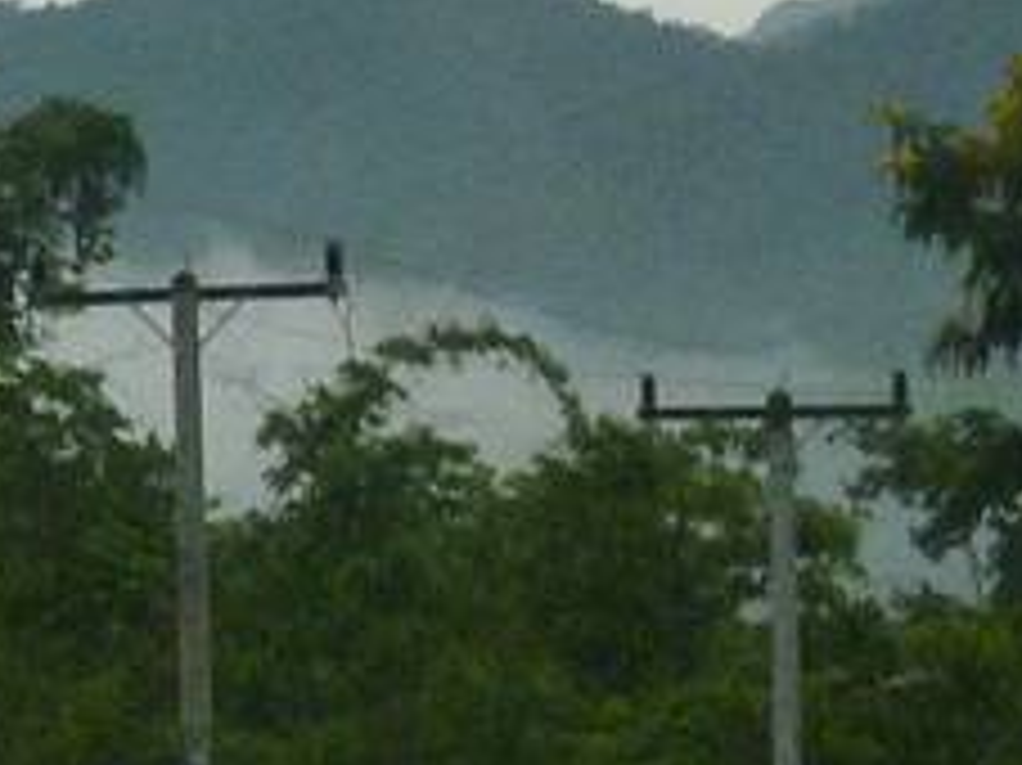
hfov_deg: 2.8
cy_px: -540
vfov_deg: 2.1
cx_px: 545
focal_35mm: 706
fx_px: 20833
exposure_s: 1/125
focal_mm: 22.8
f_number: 5.9
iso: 200
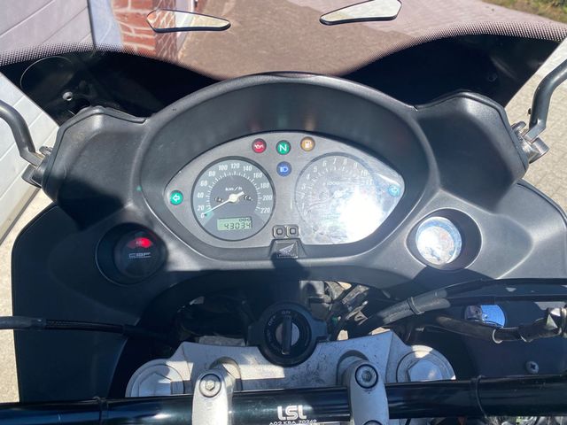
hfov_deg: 67.3
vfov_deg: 53.1
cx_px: 284
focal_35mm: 26
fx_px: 426
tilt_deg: -38.5
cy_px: 212
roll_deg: -9.8
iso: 32
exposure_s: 1/1585
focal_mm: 4.25
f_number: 1.8
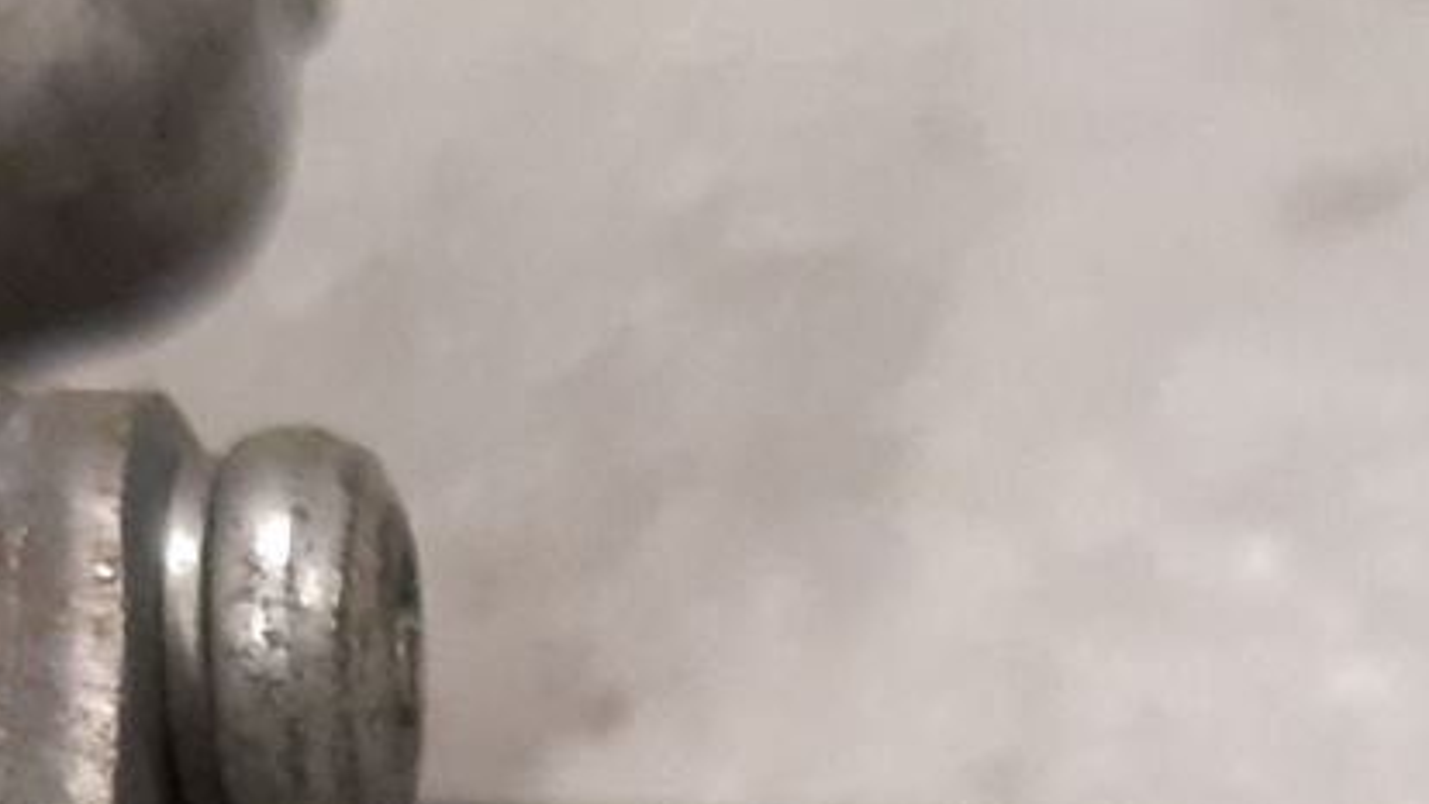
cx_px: 1353
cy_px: 1905
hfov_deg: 15.1
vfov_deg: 8.0
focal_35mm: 140
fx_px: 5305
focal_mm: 3.93
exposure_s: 1/60
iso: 250
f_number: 1.7
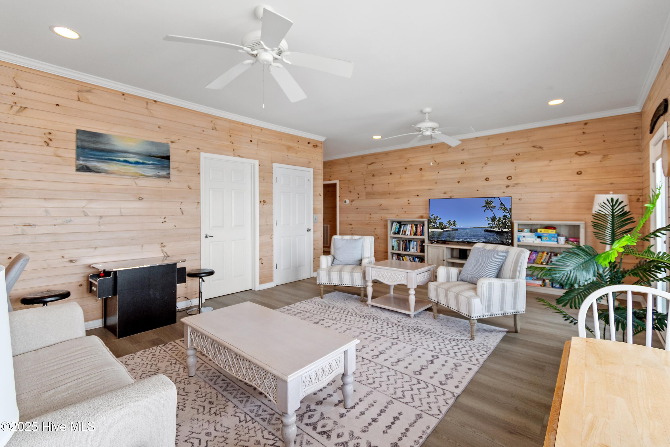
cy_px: 224
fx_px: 279
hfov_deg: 100.4
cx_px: 335
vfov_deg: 77.3
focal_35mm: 15
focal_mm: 10
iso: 100
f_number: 4.5
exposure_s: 1/20
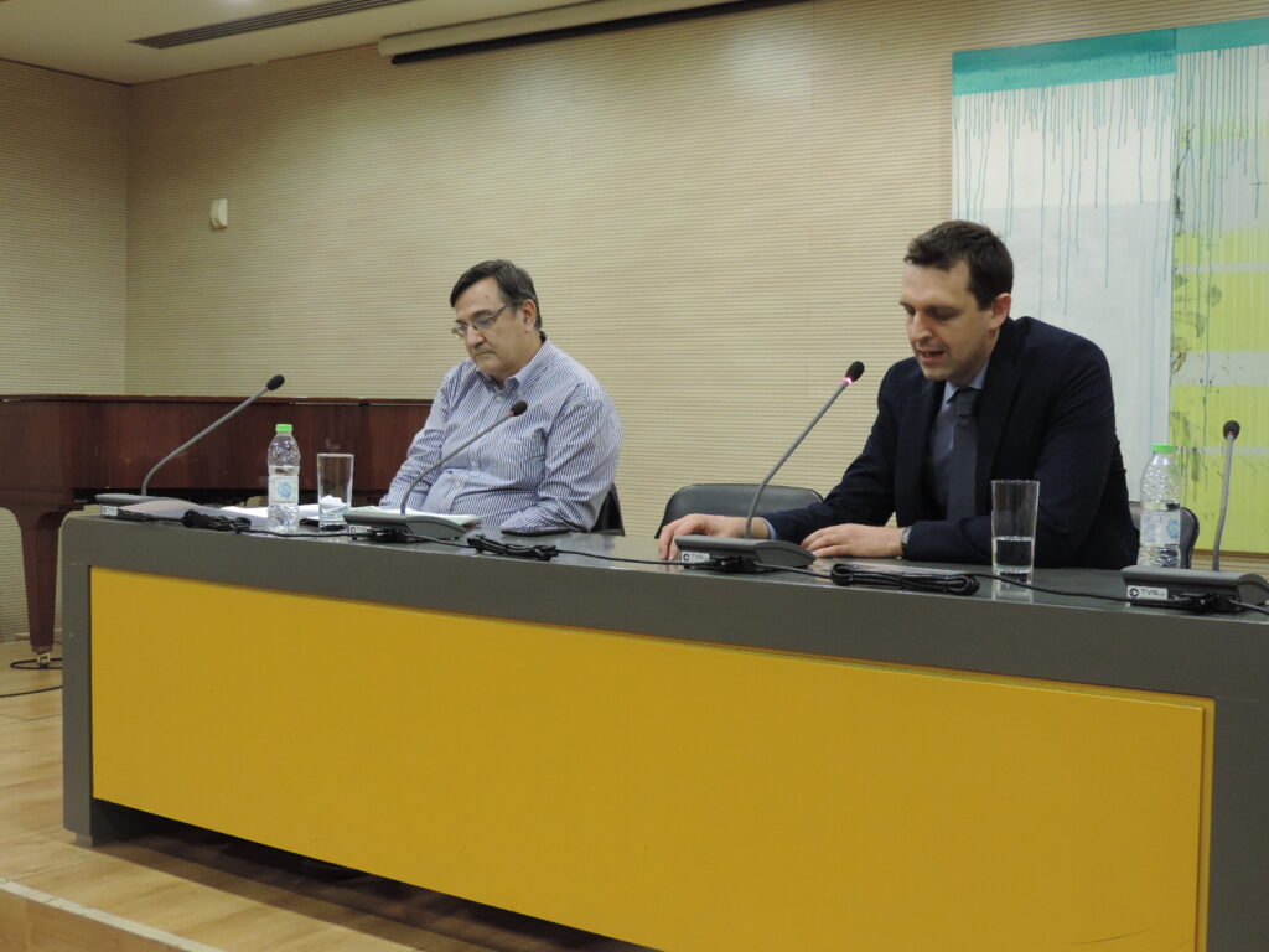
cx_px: 634
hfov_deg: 43.9
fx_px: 1576
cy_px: 476
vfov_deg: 33.6
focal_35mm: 43
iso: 400
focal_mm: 7.6
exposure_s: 1/25
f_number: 3.4
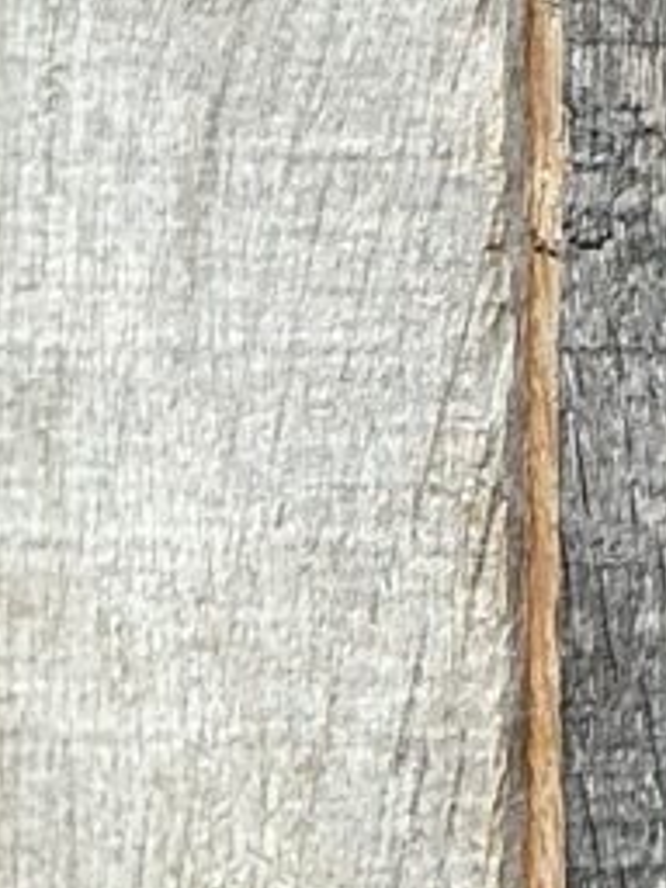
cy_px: 220
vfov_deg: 10.1
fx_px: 5028
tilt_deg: +0.3
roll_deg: +0.0
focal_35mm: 196
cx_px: 1904
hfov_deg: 6.9
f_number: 1.8
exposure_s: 1/360
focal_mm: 3
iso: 25
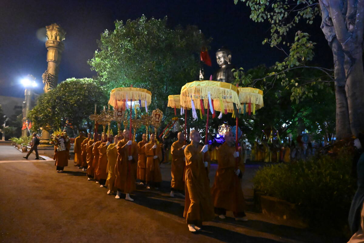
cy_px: 122
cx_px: 182
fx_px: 243
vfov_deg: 53.1
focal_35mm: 24
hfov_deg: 73.7
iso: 32000
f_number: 2.8
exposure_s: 1/250
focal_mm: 24
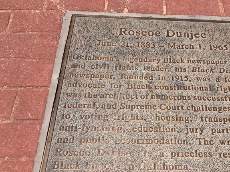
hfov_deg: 47.1
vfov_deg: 36.8
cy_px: 91
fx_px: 259
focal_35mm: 39
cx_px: 153
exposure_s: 1/3247
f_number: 1.8
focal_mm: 4
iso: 25
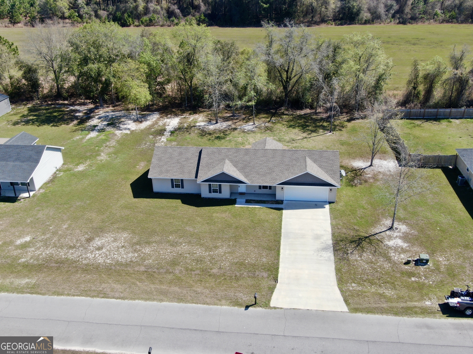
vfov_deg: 39.7
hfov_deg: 51.4
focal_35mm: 36
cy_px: 177
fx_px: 492
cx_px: 236
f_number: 3.3
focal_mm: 6.21
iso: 100
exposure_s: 1/500
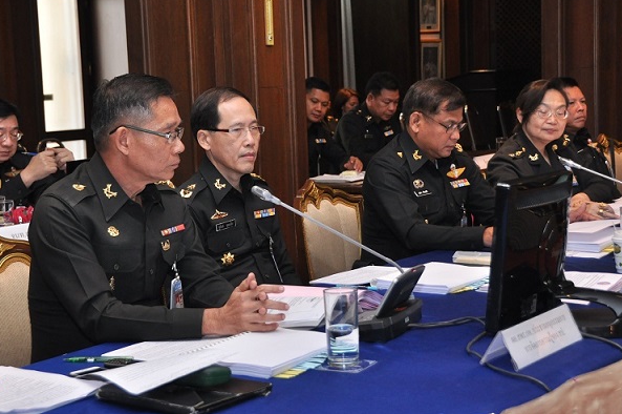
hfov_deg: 30.5
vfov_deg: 20.6
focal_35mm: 66
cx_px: 285
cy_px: 178
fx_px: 1139
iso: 800
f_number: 5.6
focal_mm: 38
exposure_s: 1/80
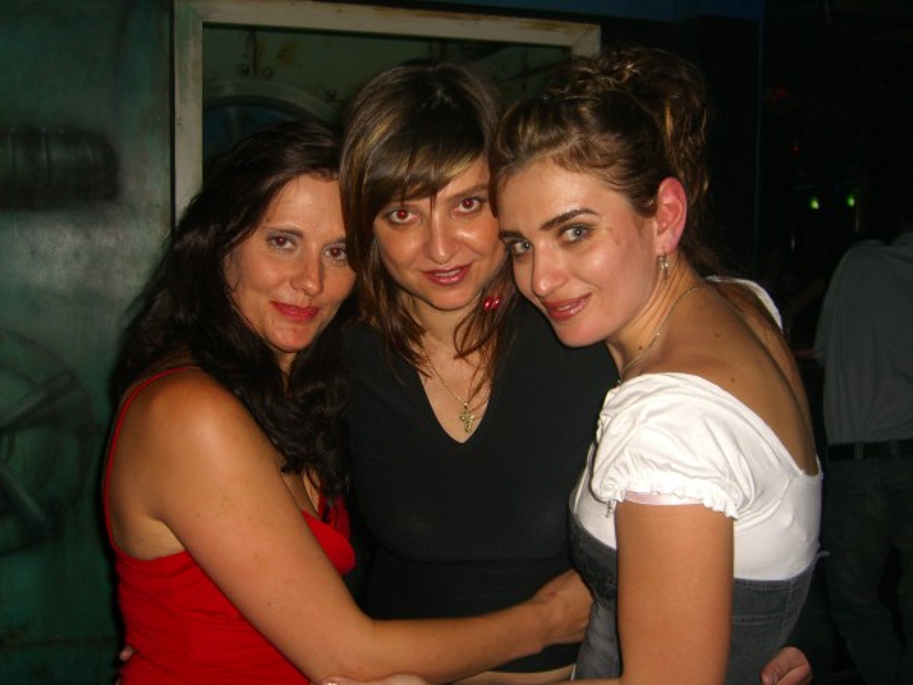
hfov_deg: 49.0
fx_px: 1002
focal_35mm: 38
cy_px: 342
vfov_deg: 37.7
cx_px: 456
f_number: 2.8
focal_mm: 7.9
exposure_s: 1/60
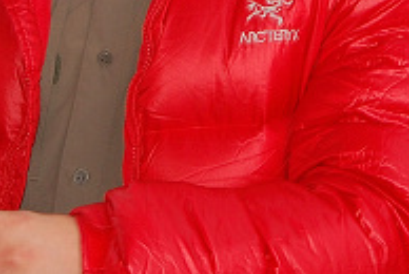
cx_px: 350
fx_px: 1547
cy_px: -224
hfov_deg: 14.9
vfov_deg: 9.6
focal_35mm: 136
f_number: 5.6
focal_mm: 20
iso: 100
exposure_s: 1/1.5
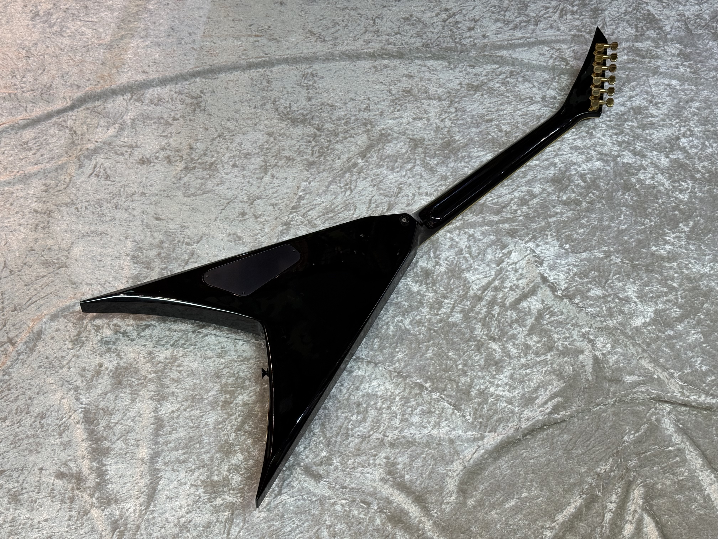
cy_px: 270
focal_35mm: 48
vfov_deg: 30.3
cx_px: 359
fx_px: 996
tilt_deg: -55.4
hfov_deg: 39.7
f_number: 1.78
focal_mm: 6.76
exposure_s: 1/60
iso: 64
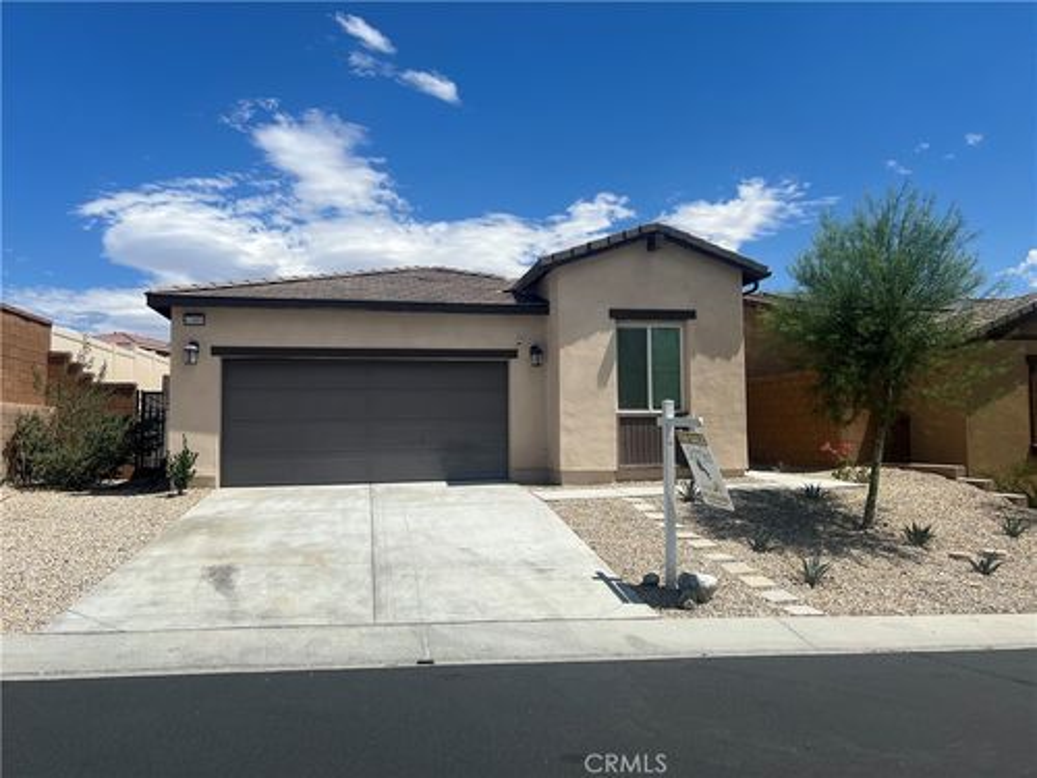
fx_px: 779
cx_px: 518
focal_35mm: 26
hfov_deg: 67.3
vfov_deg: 53.1
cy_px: 389
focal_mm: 5.7
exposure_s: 1/7463
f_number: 1.5
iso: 50
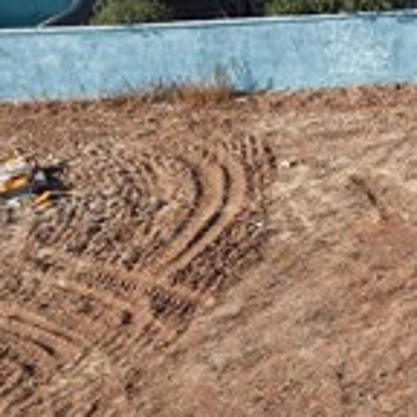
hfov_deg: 17.4
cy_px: 397
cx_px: 536
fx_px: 1281
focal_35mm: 94
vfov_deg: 18.1
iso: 100
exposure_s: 1/2000
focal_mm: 8.67
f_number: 1.8
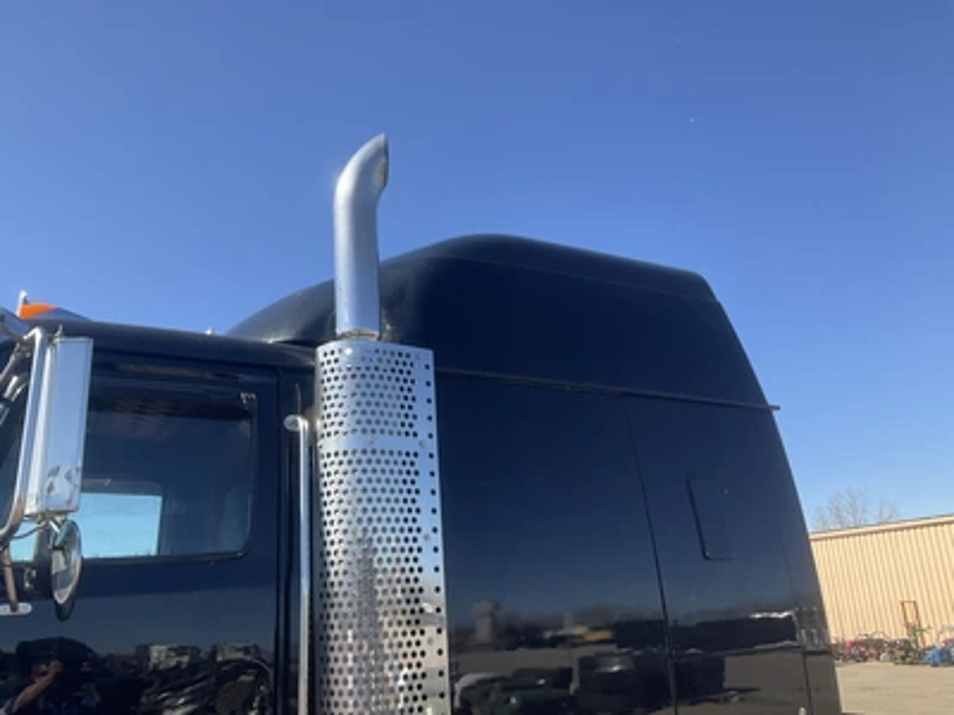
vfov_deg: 48.2
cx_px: 477
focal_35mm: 29
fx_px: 799
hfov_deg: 61.7
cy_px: 358
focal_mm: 3
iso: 25
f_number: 1.8
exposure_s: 1/912
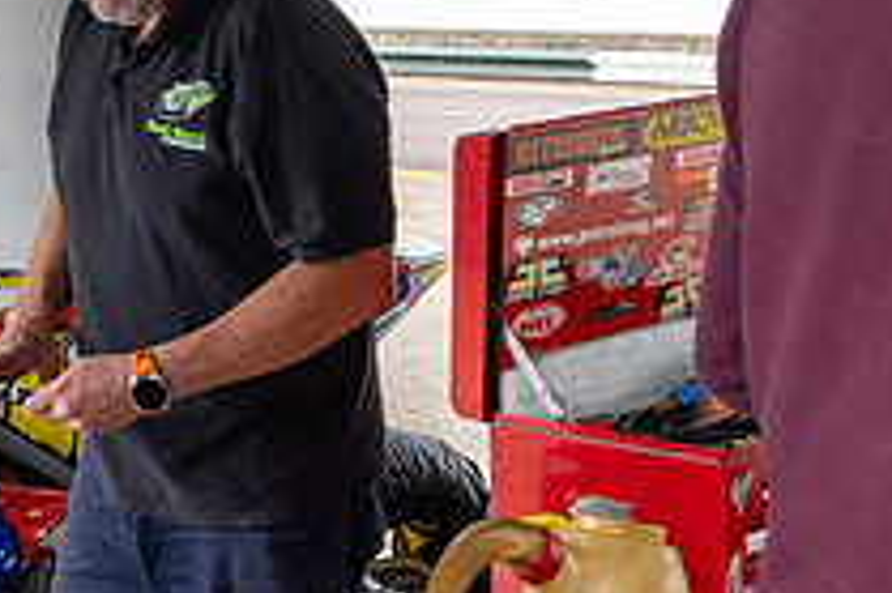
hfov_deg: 18.7
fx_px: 2550
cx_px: -187
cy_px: 450
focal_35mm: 103
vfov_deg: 13.2
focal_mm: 32
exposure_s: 1/125
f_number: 8
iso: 640
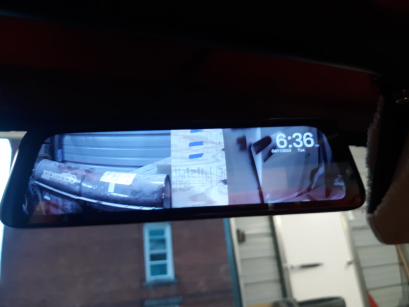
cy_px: 154
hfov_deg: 63.4
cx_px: 204
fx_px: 331
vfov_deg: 49.7
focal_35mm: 28
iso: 200
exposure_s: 1/40
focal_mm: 3.7
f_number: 1.7
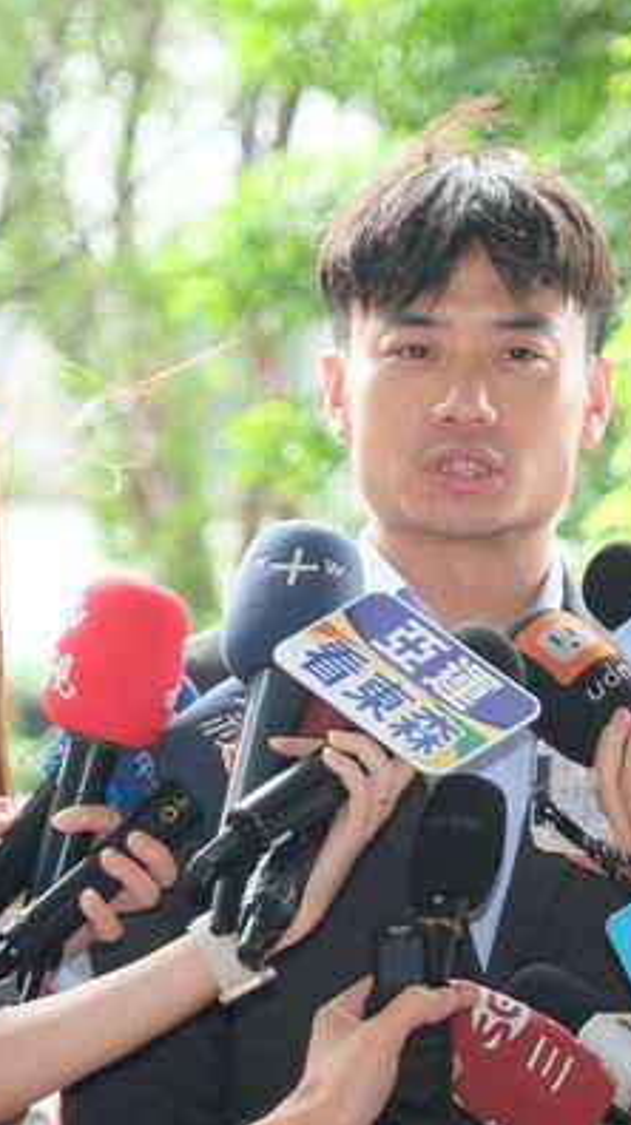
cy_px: 562
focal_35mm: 116
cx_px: 503
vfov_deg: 18.5
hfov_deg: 10.4
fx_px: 3459
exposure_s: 1/200
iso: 800
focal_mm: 48.5
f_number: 2.8
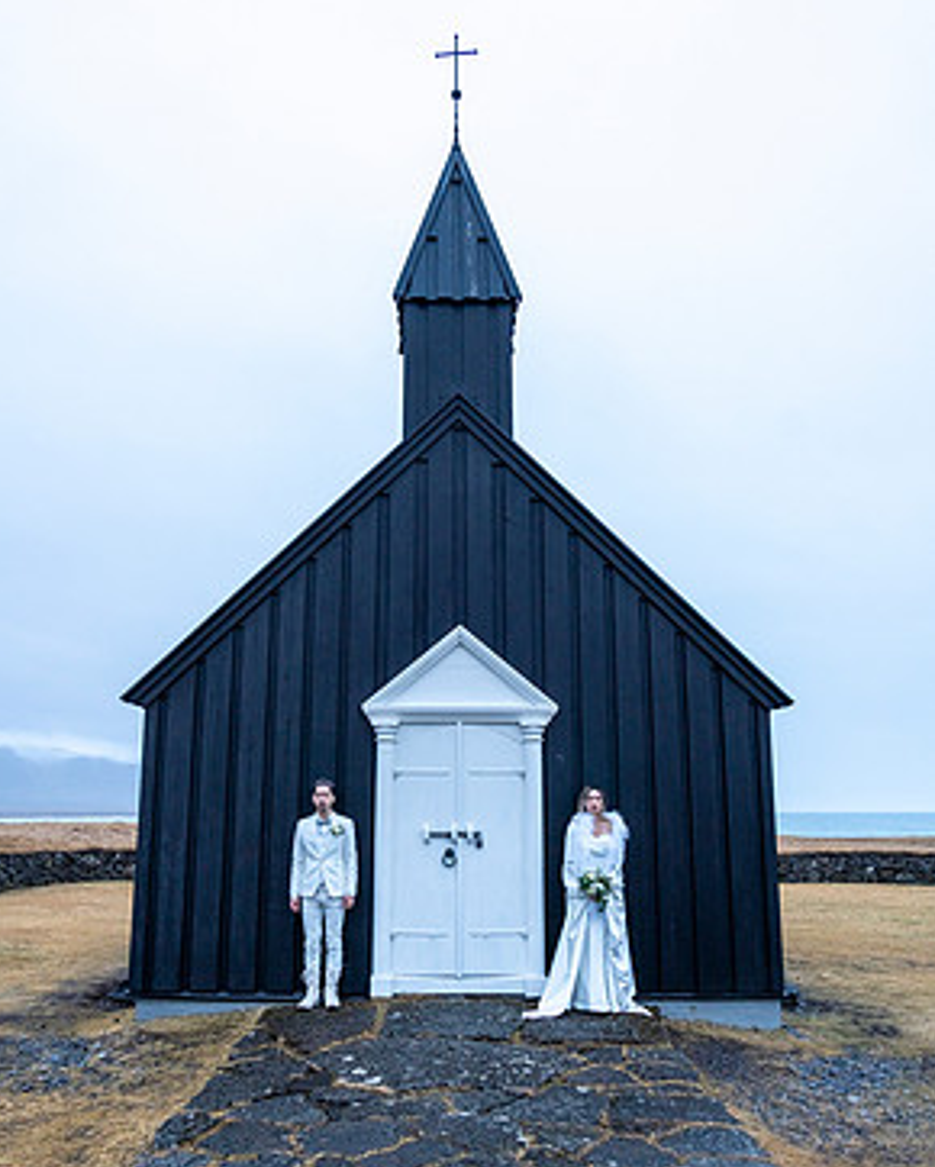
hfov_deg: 51.6
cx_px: 458
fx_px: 968
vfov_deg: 62.2
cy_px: 609
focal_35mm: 28
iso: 800
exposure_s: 1/30
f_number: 4
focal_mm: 24
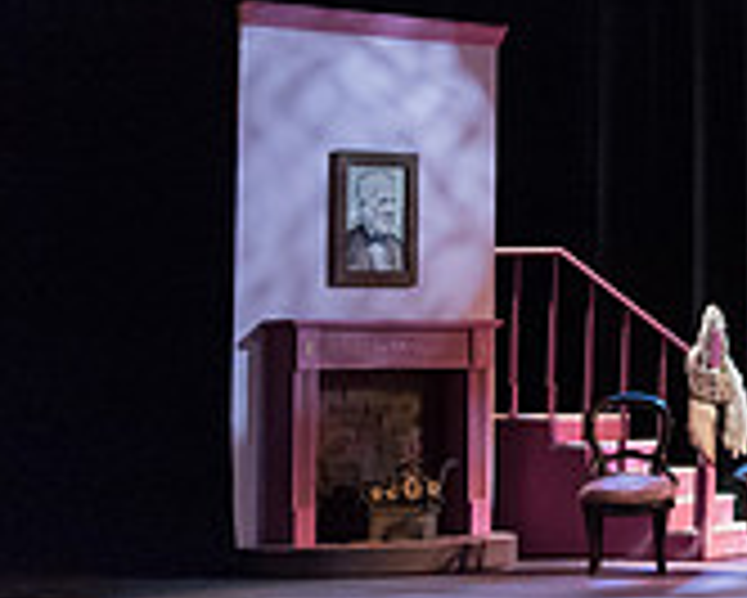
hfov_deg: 13.6
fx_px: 2898
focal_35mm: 131
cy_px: 164
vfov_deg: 11.8
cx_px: 1188
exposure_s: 1/160
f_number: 2.8
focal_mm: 40
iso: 4000
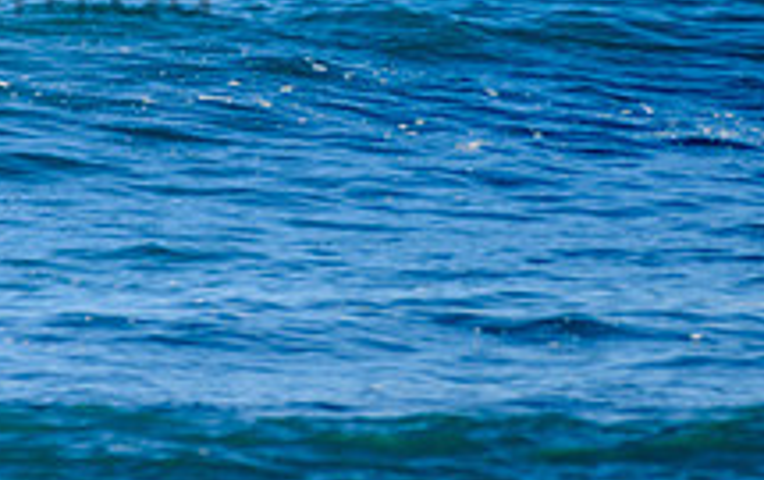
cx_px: 70
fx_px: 35088
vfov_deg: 0.8
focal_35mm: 1683
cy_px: -167
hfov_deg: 1.2
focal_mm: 500
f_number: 5.6
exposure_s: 1/2000
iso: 200
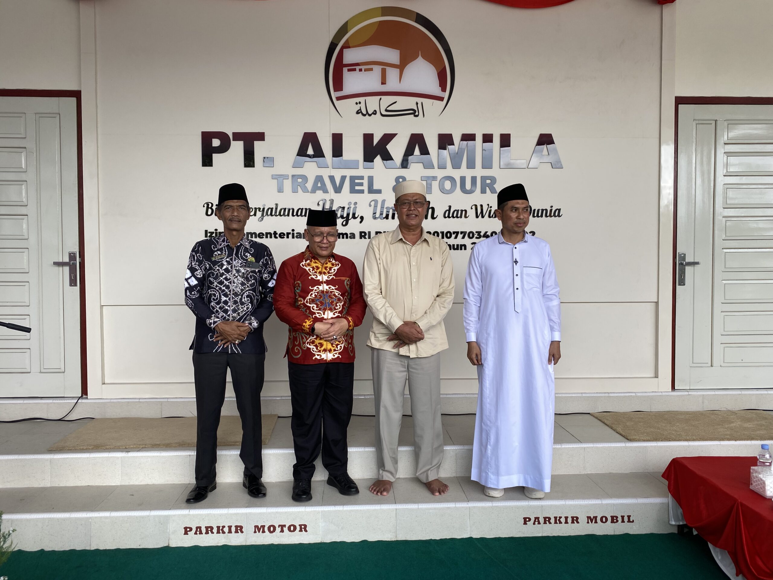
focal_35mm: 26
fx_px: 581
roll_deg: +0.9
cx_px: 386
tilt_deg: -0.4
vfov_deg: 53.1
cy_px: 290
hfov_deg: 67.3
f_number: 1.8
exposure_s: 1/376
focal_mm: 4.25
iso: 32
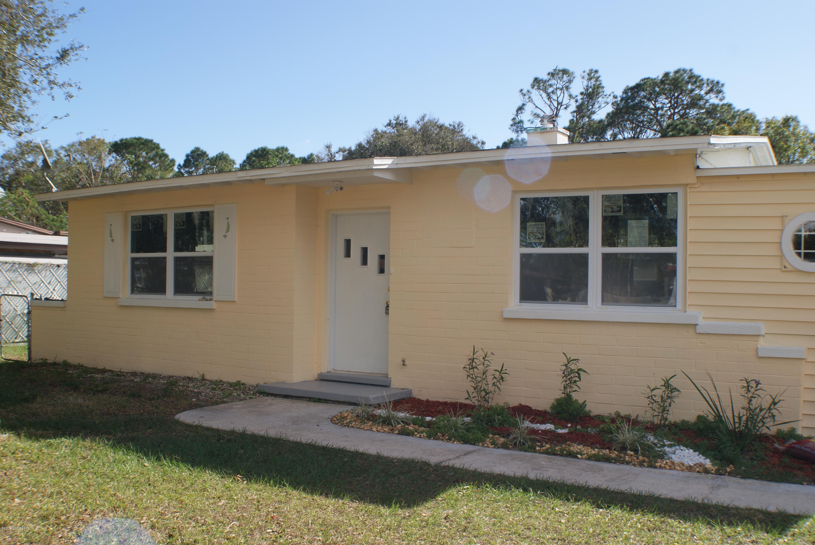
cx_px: 408
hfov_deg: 24.6
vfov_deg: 16.6
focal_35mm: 82
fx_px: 1870
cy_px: 272
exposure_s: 1/125
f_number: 11
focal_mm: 55
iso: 100
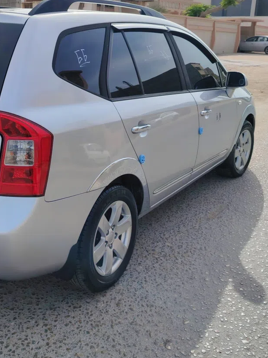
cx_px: 55
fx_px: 413
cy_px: 136
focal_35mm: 40
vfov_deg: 46.4
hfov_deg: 34.9
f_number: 1.75
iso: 101
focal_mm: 5.25
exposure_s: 1/1653
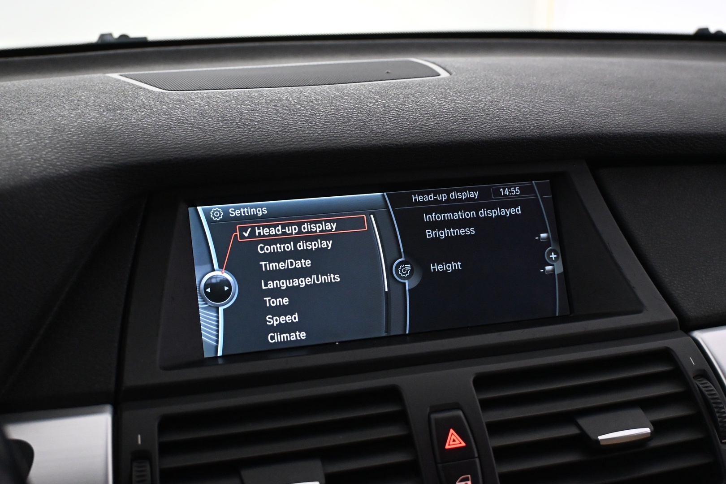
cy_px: 242
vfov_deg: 27.7
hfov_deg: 40.5
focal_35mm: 49
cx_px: 363
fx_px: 983
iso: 3600
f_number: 5
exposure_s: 1/60
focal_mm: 32.5
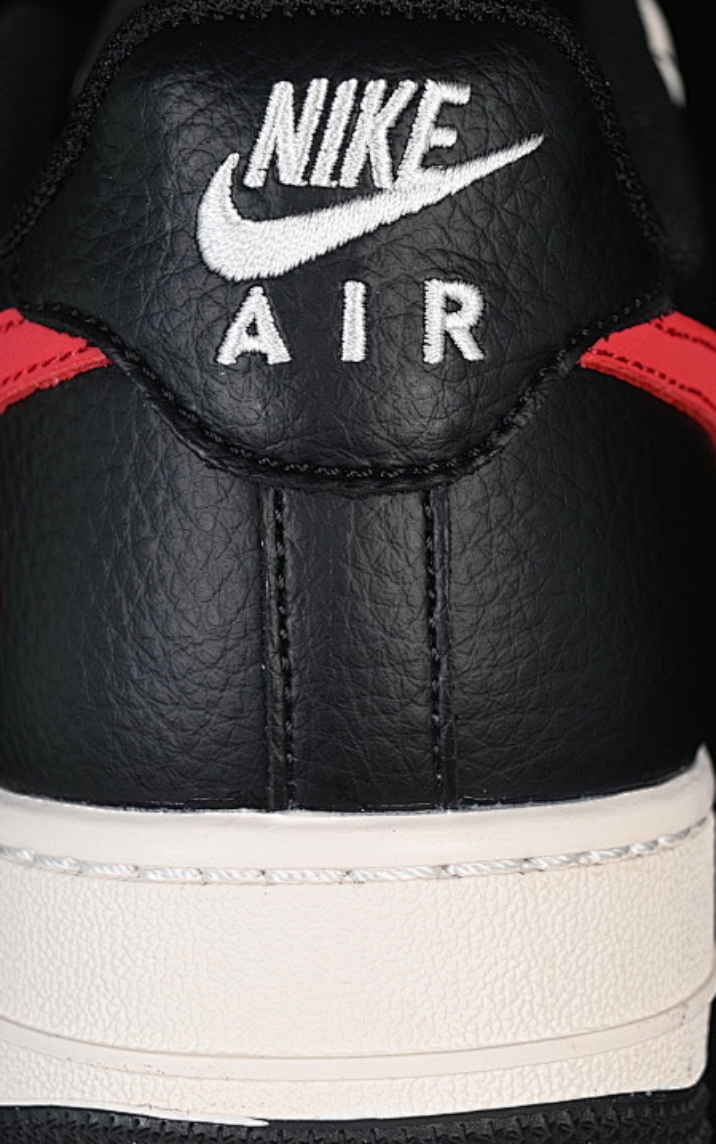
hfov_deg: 11.4
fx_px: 3589
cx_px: 301
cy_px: 572
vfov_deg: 18.1
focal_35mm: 115
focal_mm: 50
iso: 160
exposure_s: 1/60
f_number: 6.3
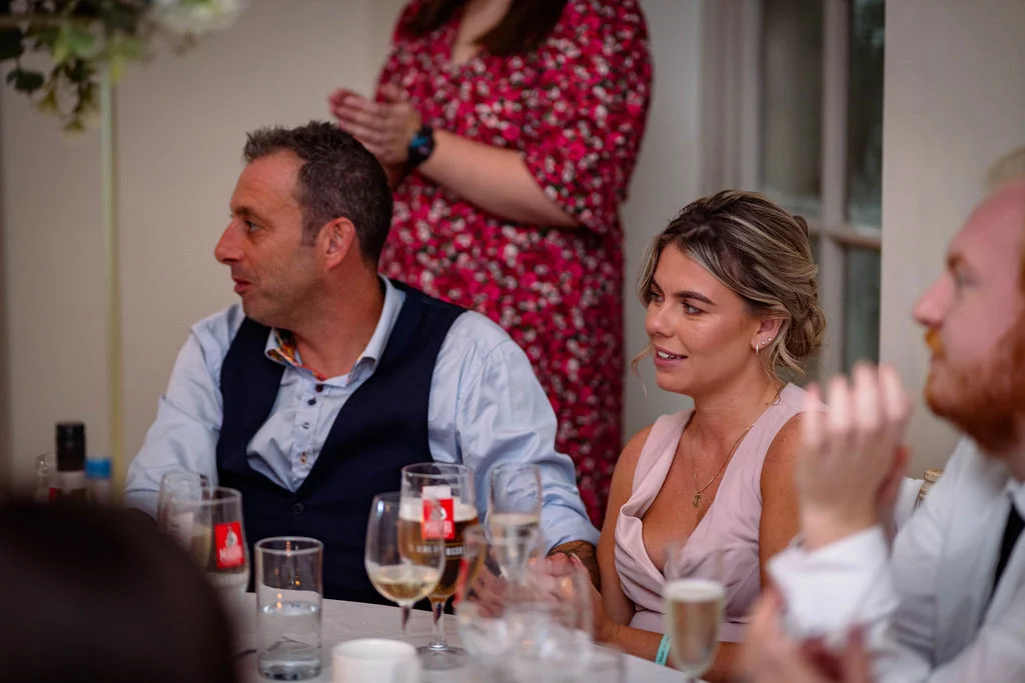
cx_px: 512
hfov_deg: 23.9
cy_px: 342
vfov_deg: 16.1
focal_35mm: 85
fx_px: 2420
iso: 1000
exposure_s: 1/200
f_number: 1.8
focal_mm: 85
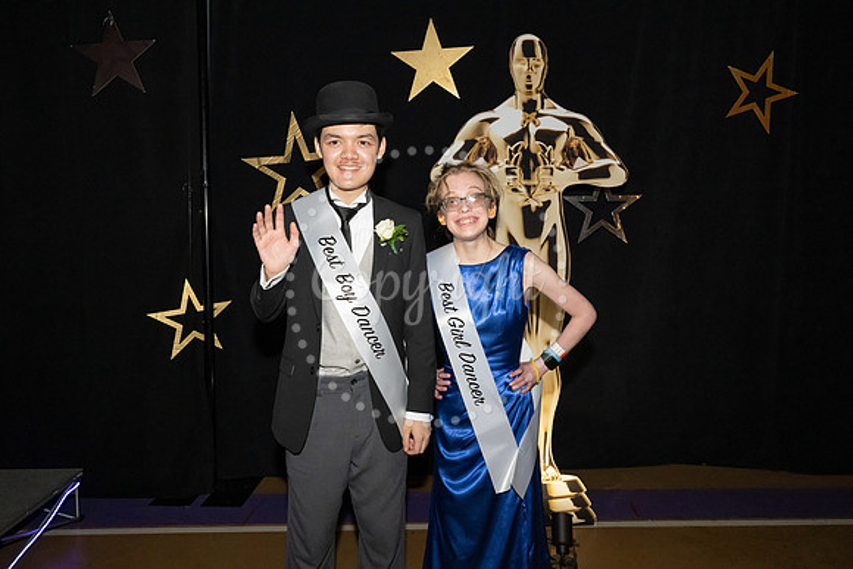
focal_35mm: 27
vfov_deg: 48.0
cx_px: 426
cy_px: 284
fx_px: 640
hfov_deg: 67.4
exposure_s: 1/125
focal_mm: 27
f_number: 5.6
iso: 6400
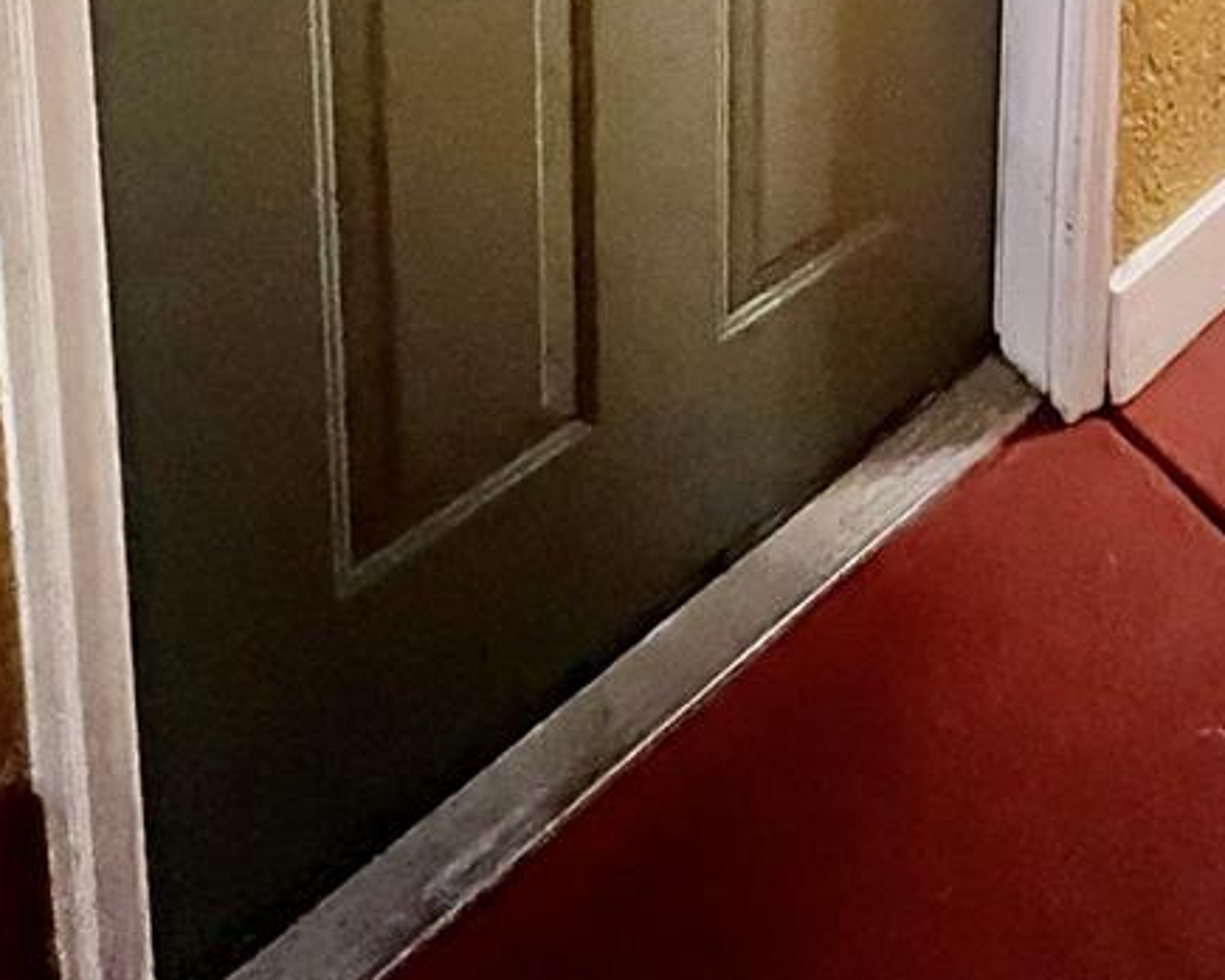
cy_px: -690
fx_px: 1269
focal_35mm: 35
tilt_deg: -4.4
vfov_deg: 24.2
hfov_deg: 50.3
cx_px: 845
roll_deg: -1.2
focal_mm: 1.57
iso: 2000
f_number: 1.8
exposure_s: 1/30
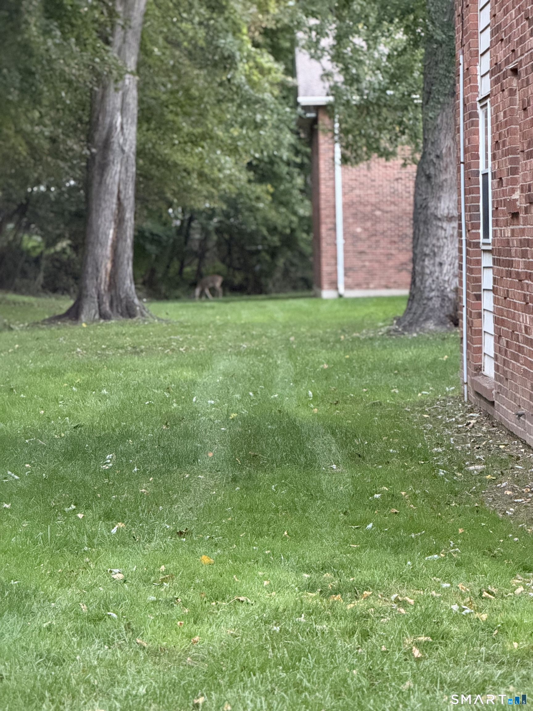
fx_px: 2464
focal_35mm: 120
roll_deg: +0.5
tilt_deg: -1.7
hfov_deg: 12.3
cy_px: 356
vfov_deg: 16.4
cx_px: 266
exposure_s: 1/40
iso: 1250
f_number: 2.8
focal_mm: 15.66
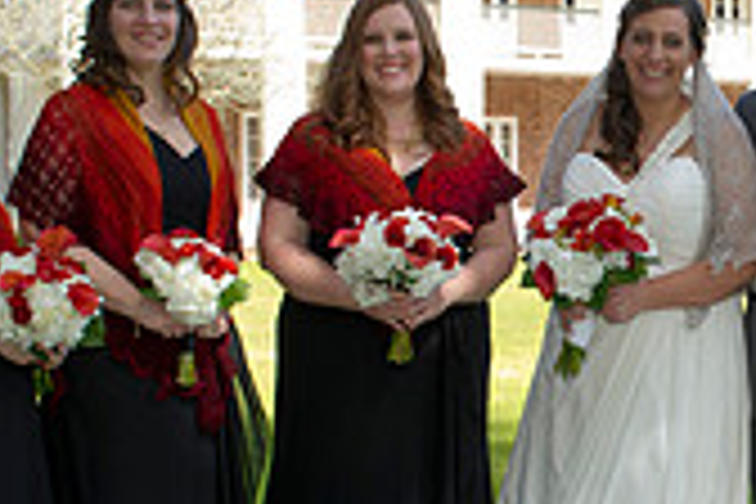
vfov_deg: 16.4
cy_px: 297
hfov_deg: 23.4
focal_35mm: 83
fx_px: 1743
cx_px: 756
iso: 200
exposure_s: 1/125
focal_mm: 24
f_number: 6.3
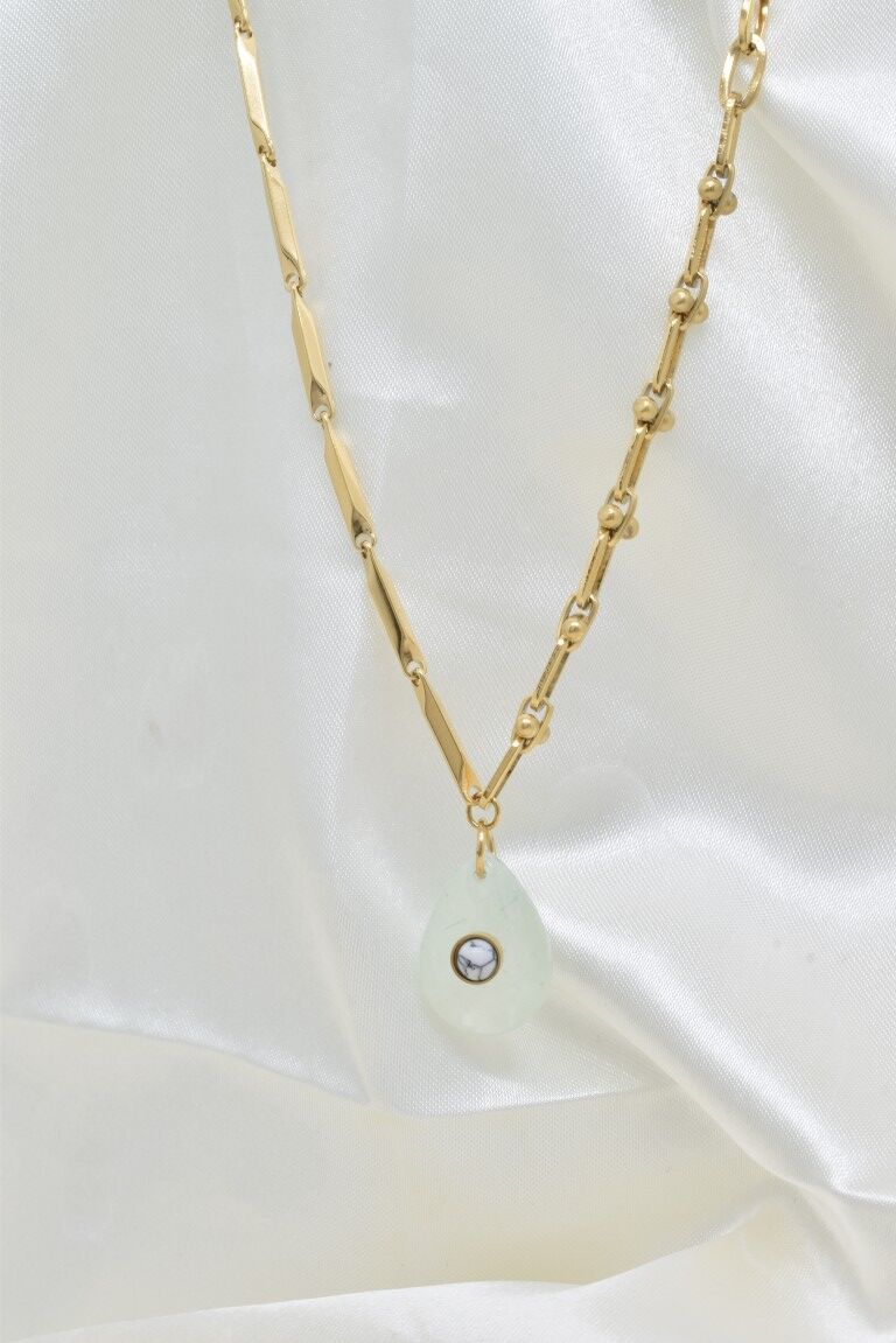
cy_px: 672
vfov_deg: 24.6
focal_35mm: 82
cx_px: 448
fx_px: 3078
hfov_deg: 16.6
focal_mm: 55
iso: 100
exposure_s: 1/13
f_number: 22
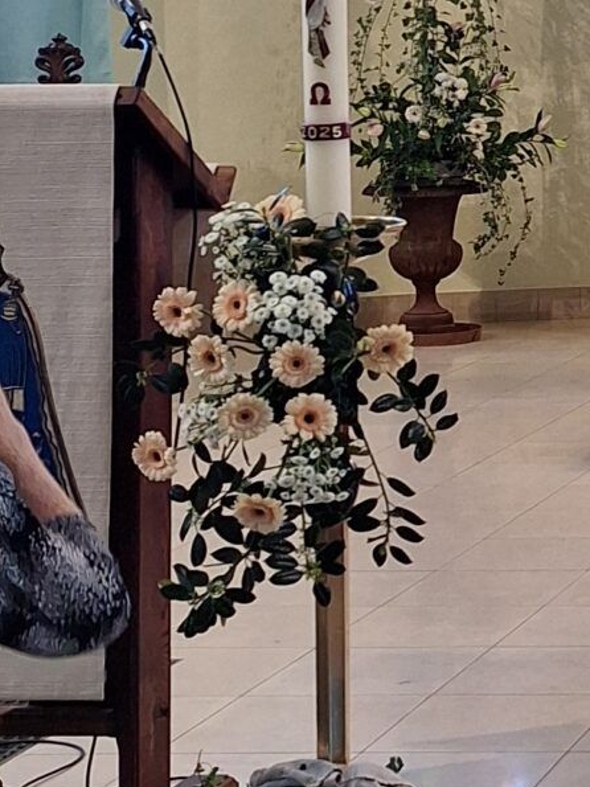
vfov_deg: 19.4
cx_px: 1267
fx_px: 2251
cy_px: 42
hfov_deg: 12.6
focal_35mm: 99
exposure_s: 1/50
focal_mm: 5.54
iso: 100
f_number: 1.8
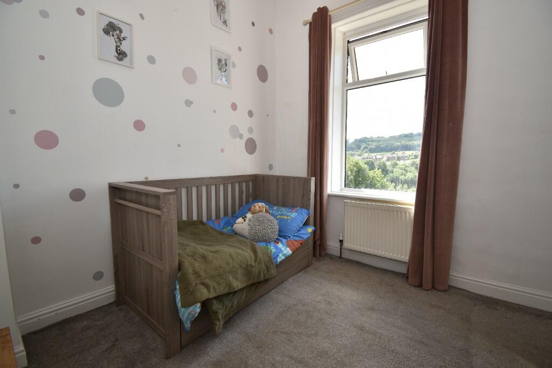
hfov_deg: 100.4
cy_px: 184
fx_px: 230
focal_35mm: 15
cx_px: 276
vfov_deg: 77.3
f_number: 5
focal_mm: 10
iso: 100
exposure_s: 1/100
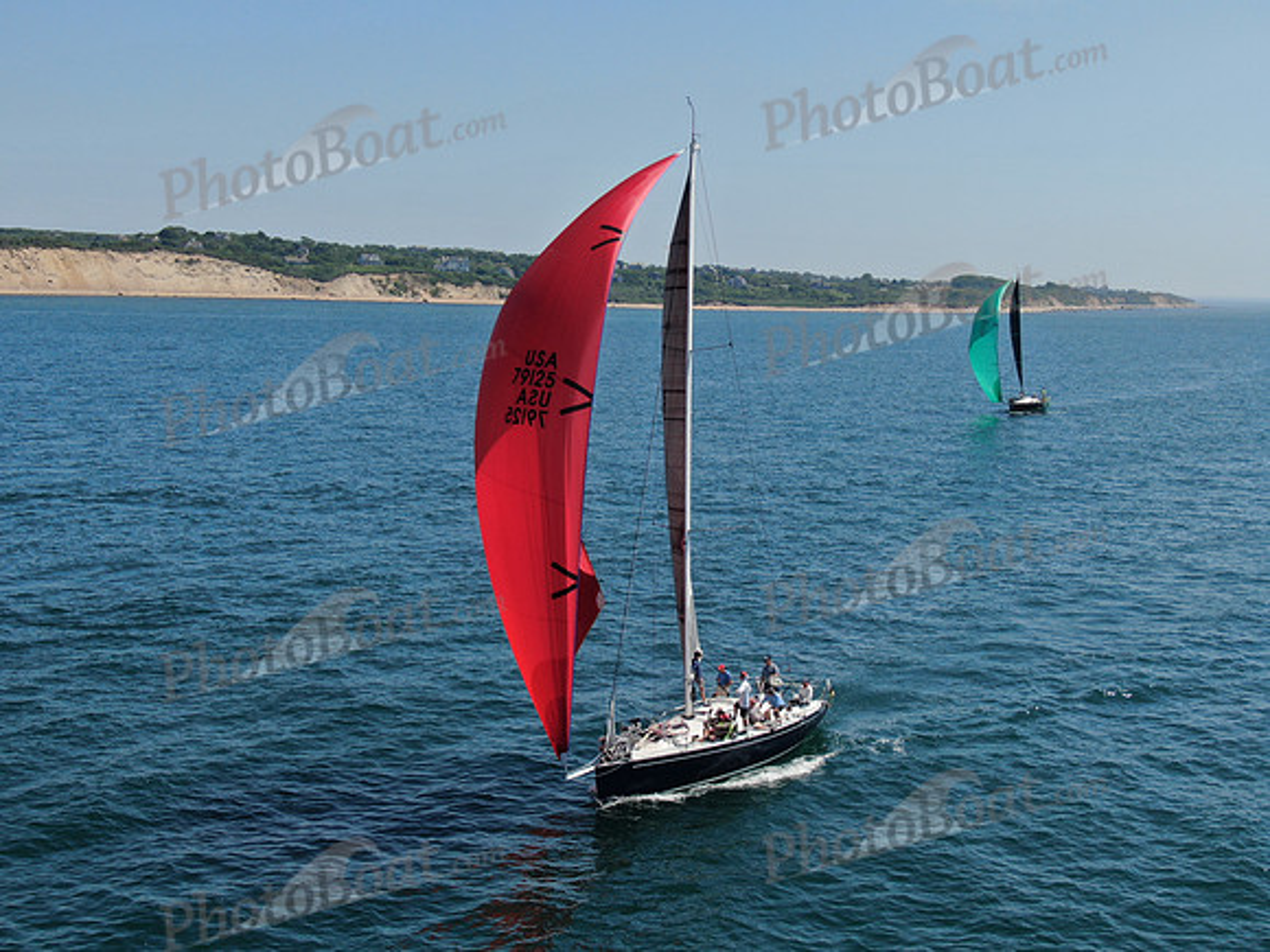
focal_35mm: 48
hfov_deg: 39.7
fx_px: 1761
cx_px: 635
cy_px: 476
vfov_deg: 30.3
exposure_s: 1/1000
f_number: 3.8
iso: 100
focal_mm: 8.6
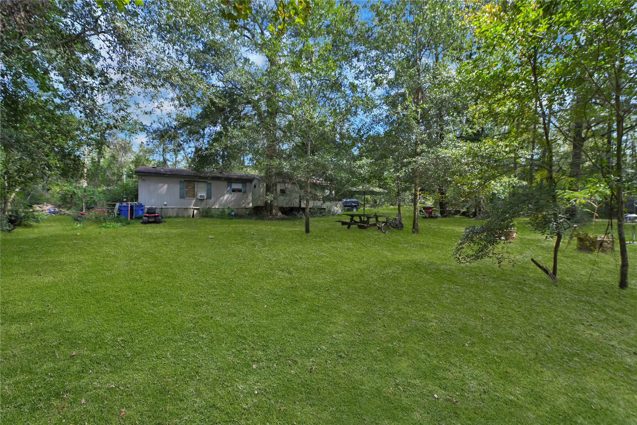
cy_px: 212
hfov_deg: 104.3
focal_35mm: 14
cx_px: 318
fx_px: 248
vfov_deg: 81.2
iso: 100
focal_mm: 14
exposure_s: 1/80
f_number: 8
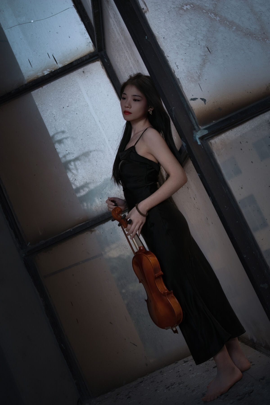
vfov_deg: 48.5
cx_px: 135
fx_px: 450
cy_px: 202
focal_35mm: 40
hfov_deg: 33.4
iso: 320
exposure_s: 1/160
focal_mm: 40
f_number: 2.5
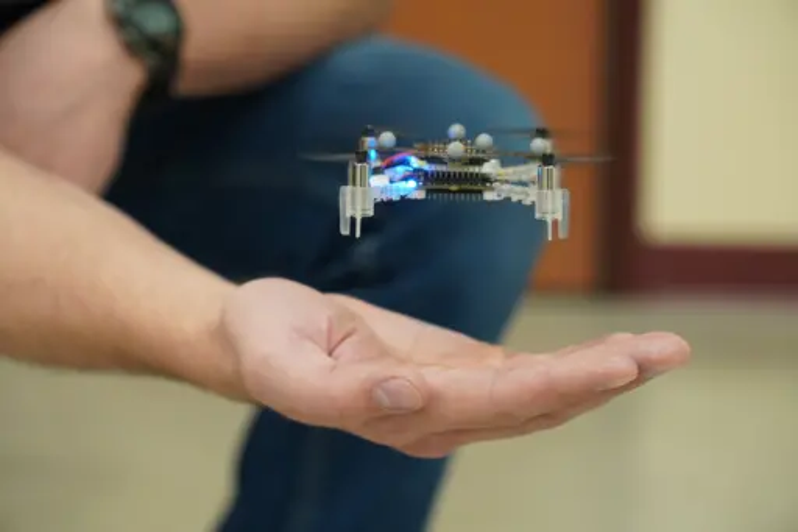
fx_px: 2293
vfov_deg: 13.2
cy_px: 266
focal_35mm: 104
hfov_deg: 19.7
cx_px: 399
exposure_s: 1/125
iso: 1250
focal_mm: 69
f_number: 4
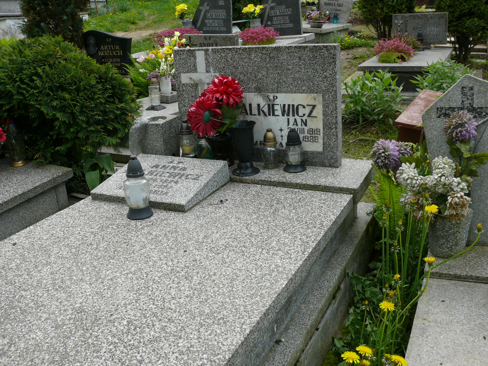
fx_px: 493
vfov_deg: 40.7
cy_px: 183
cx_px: 244
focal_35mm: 35
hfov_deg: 52.6
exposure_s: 1/160
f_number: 4
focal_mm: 7.4
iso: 100
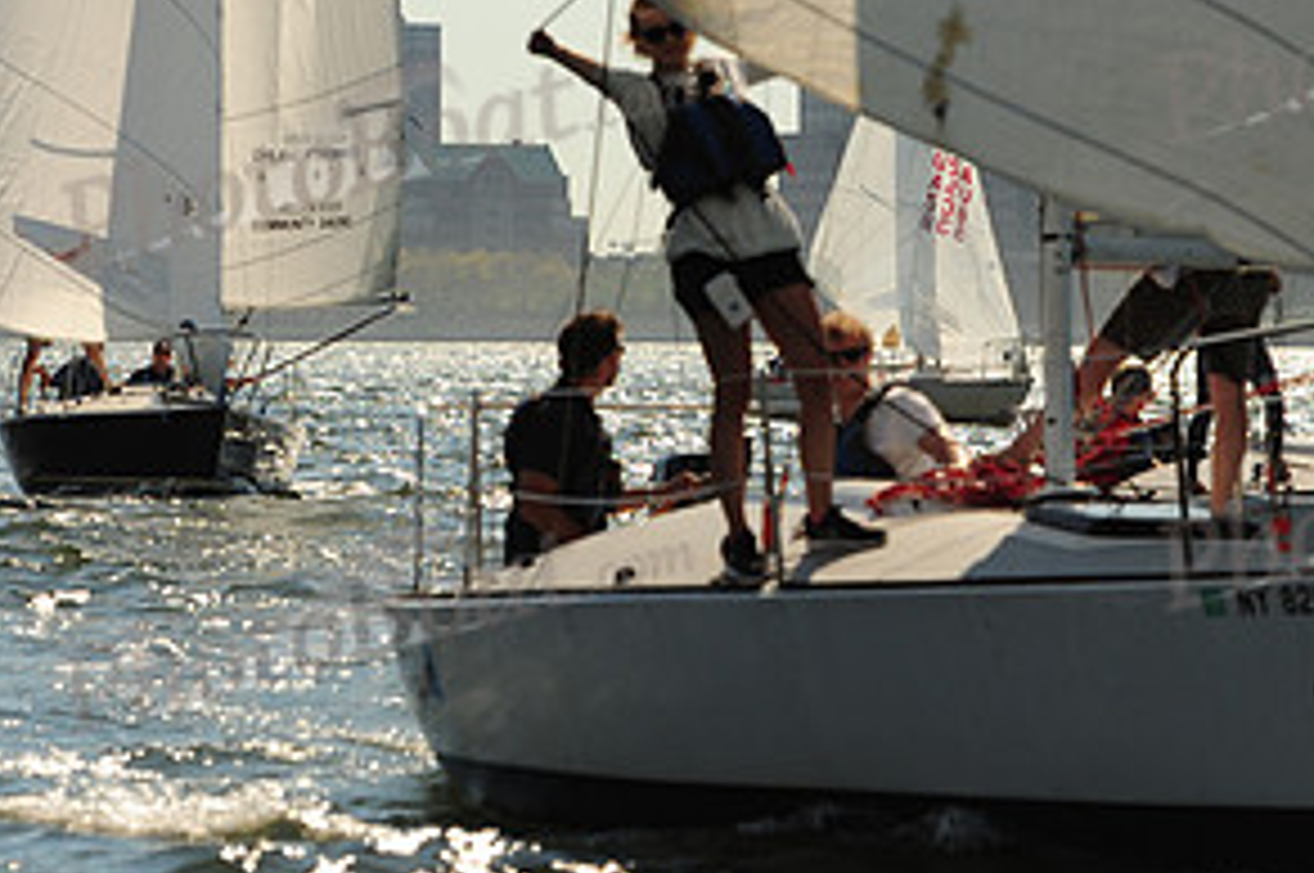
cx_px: 927
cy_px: 324
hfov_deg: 8.0
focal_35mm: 258
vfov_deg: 5.3
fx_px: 9406
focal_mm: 130
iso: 320
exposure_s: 1/1250
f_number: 5
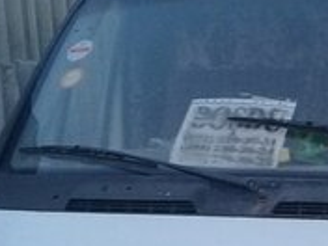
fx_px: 1099
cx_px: 352
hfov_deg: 16.5
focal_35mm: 116
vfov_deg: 12.4
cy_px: 312
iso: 64
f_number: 2.2
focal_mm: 3.3
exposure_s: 1/50
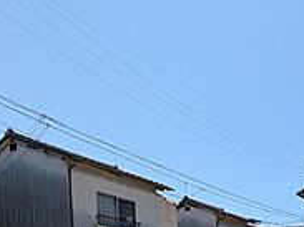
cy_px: 343
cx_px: 306
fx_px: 404
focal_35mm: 46
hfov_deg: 36.9
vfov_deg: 24.4
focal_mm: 1.83
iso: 55
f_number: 2.2
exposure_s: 1/1887
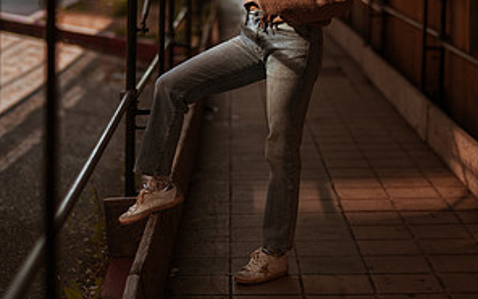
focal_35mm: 90
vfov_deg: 14.4
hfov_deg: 23.0
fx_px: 1172
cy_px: 65
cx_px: 241
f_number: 1.8
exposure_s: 1/1250
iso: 50
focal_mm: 58
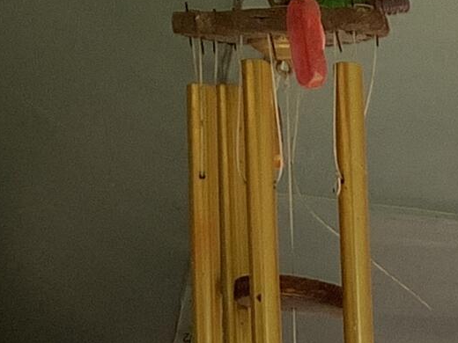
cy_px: 949
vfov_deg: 7.5
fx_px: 2368
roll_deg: +0.7
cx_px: 1114
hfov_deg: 9.7
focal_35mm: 179
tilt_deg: -5.4
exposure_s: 1/509
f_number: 2.4
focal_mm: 3.3
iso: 25
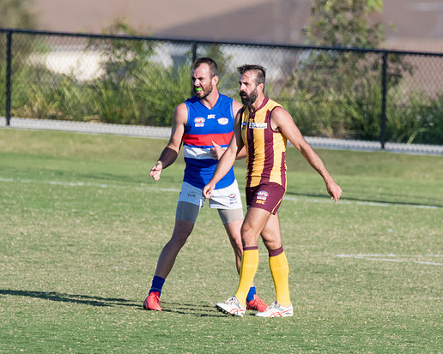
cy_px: 196
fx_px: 14792
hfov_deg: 1.7
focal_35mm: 1128
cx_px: 249
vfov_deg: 1.4
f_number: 7.1
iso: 800
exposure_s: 1/2000
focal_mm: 600
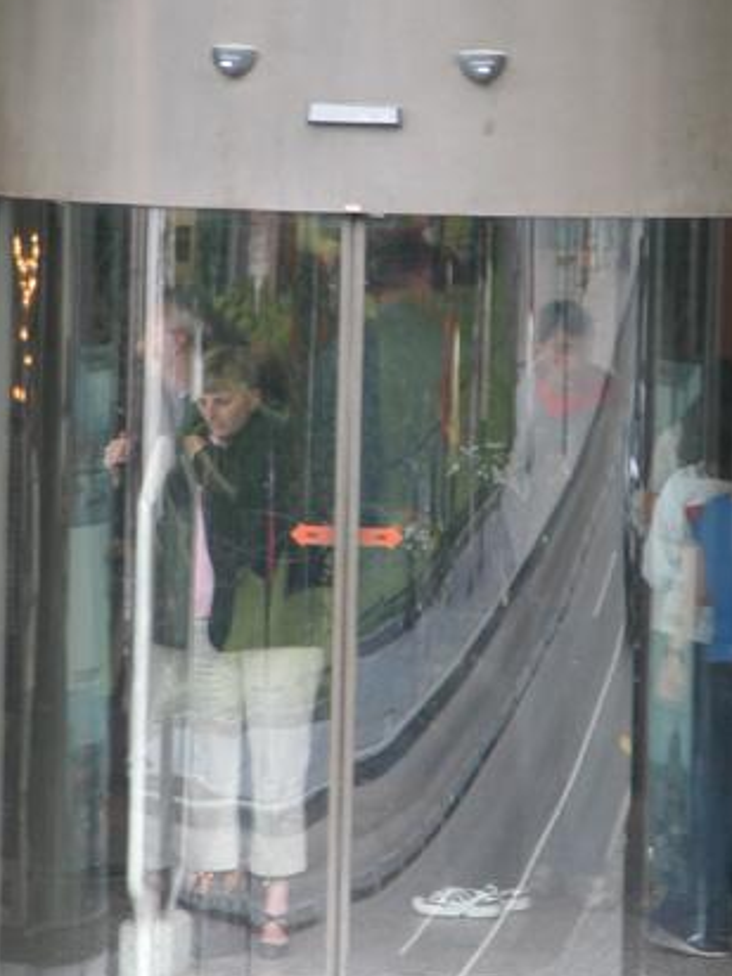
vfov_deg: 4.6
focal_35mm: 429
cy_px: 455
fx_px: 12096
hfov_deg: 3.5
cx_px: 365
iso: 100
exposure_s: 1/19.4
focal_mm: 71.2
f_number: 4.2
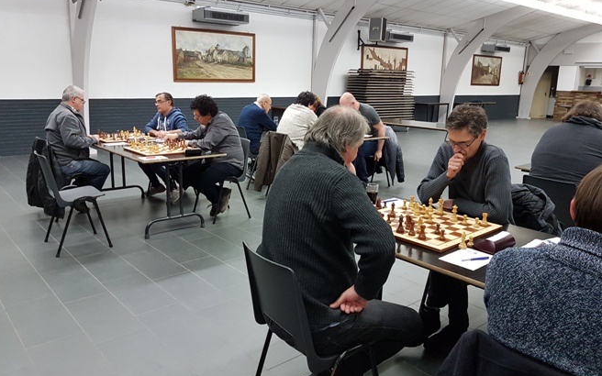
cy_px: 182
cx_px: 297
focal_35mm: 28
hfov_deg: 66.5
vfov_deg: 44.5
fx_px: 459
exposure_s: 1/33
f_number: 1.7
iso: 160
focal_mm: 4.2
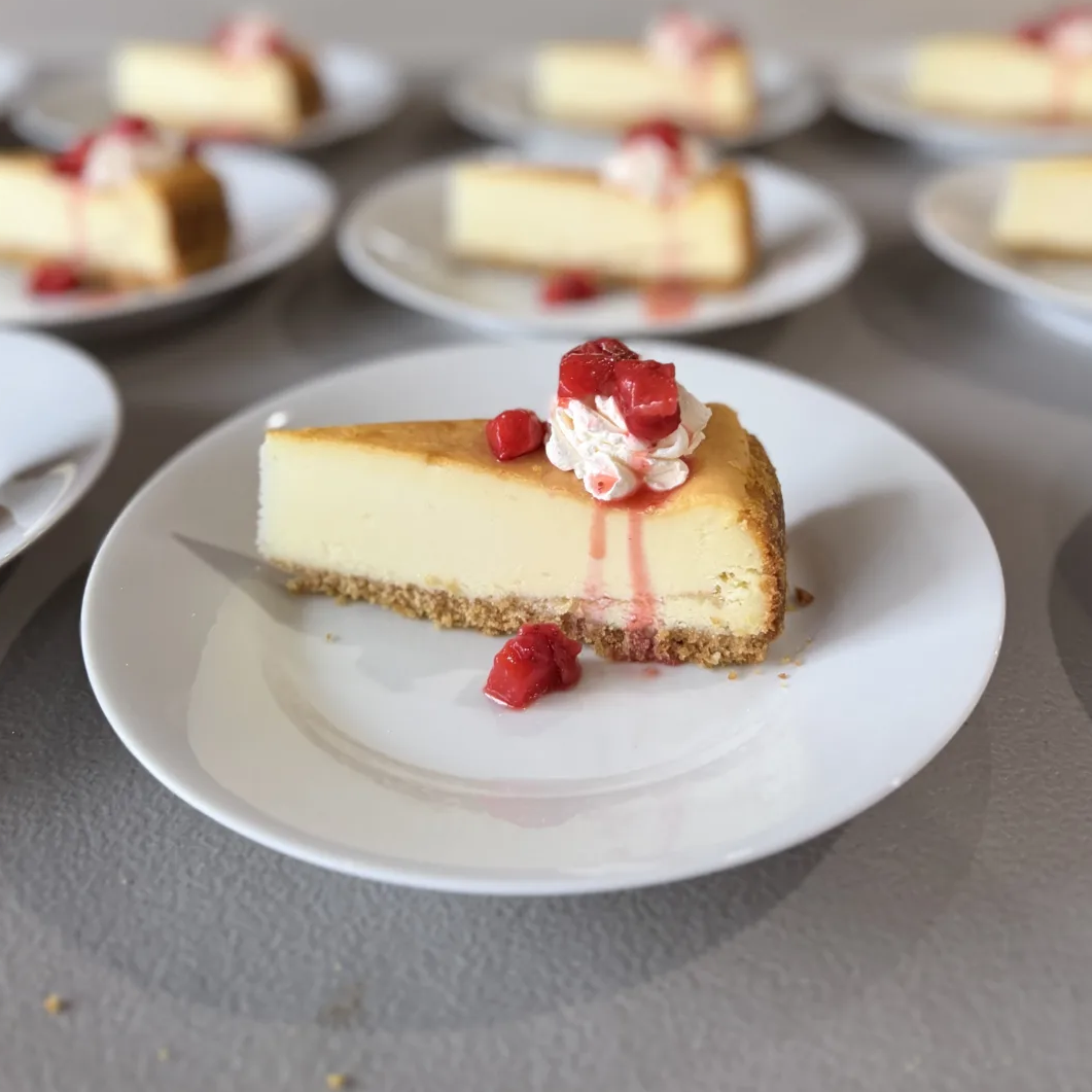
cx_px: 569
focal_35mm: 32
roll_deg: +0.9
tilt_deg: -22.8
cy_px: 273
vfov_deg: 49.1
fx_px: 1142
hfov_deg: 51.1
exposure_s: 1/60
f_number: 1.78
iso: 400
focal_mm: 6.76
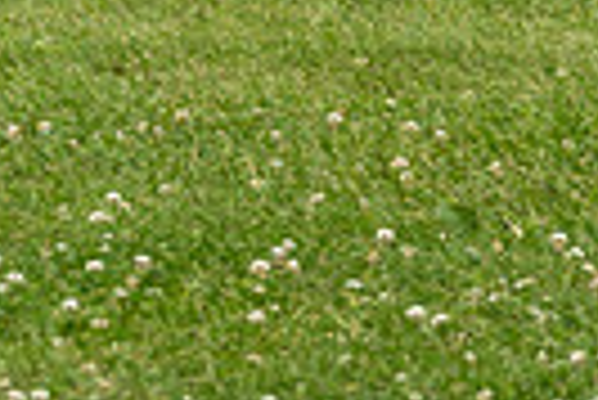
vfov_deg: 2.2
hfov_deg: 3.2
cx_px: 1097
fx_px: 10526
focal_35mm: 633
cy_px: -438
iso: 320
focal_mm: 145
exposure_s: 1/800
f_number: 6.3
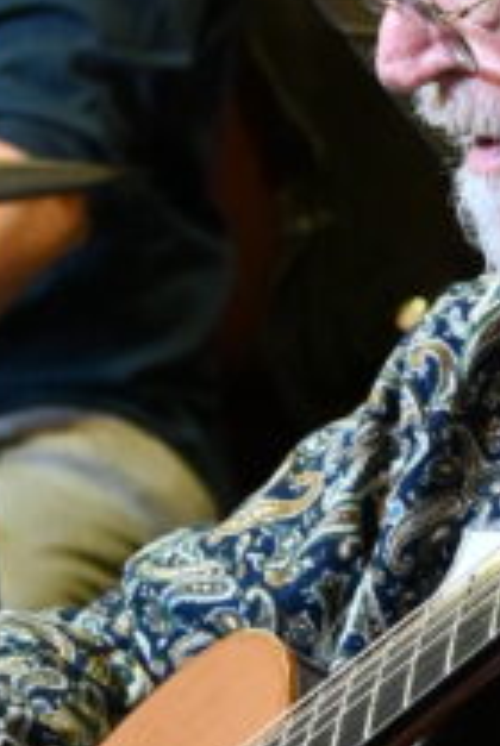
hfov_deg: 3.8
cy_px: 514
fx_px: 7620
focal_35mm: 367
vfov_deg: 5.6
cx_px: 602
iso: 5600
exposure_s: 1/100
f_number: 4.5
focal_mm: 50
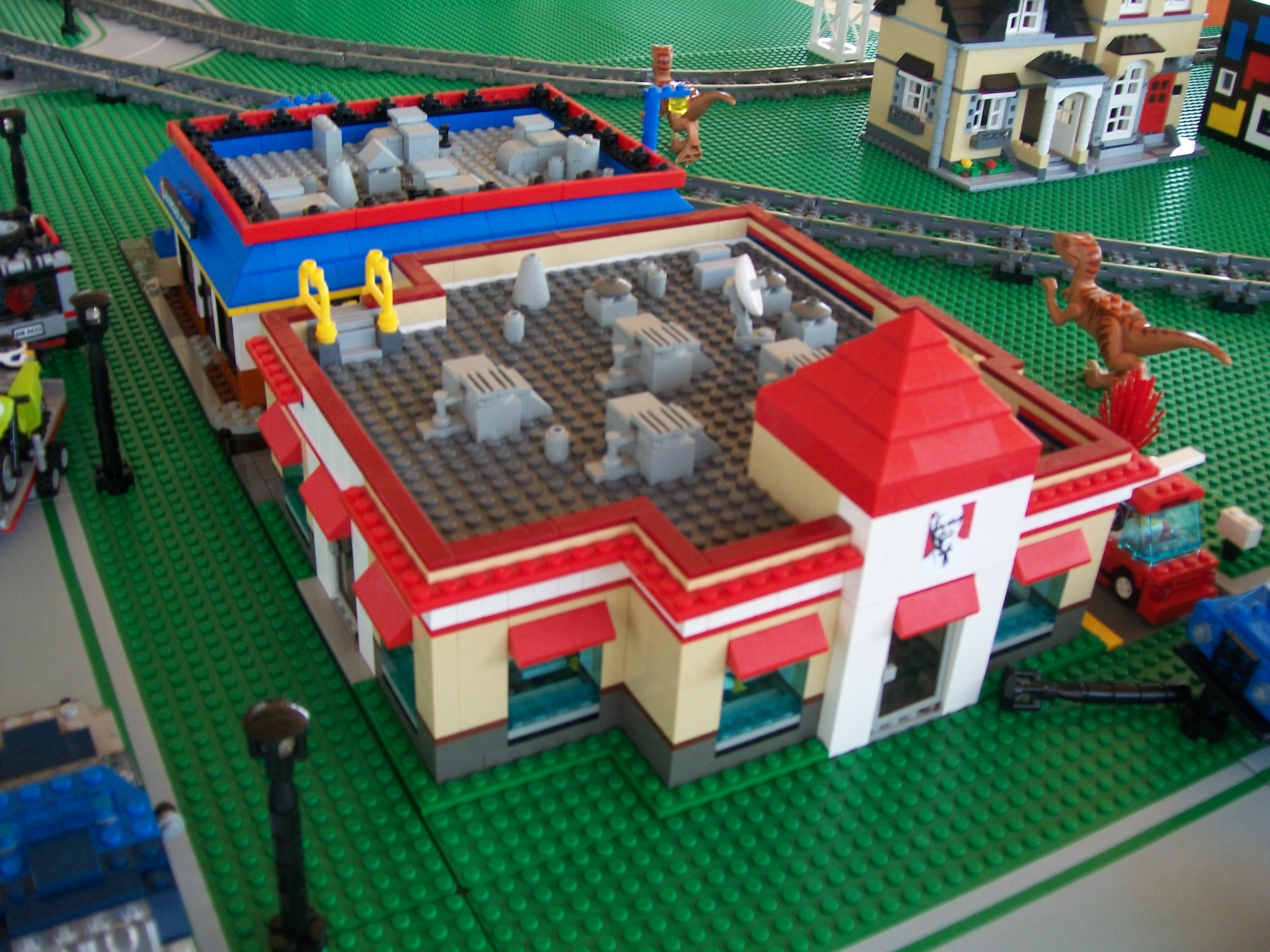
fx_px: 1321
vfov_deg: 39.7
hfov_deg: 51.4
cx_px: 635
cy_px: 476
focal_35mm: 36
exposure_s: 1/100
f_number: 2.7
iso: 80
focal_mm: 6
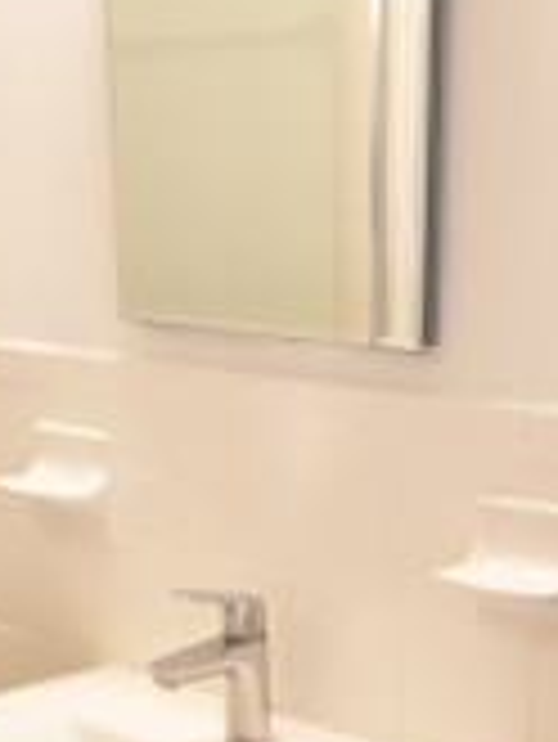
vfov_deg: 29.5
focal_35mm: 63
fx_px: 1352
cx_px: 405
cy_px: 661
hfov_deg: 23.1
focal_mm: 10
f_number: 3.5
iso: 800
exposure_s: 1/30
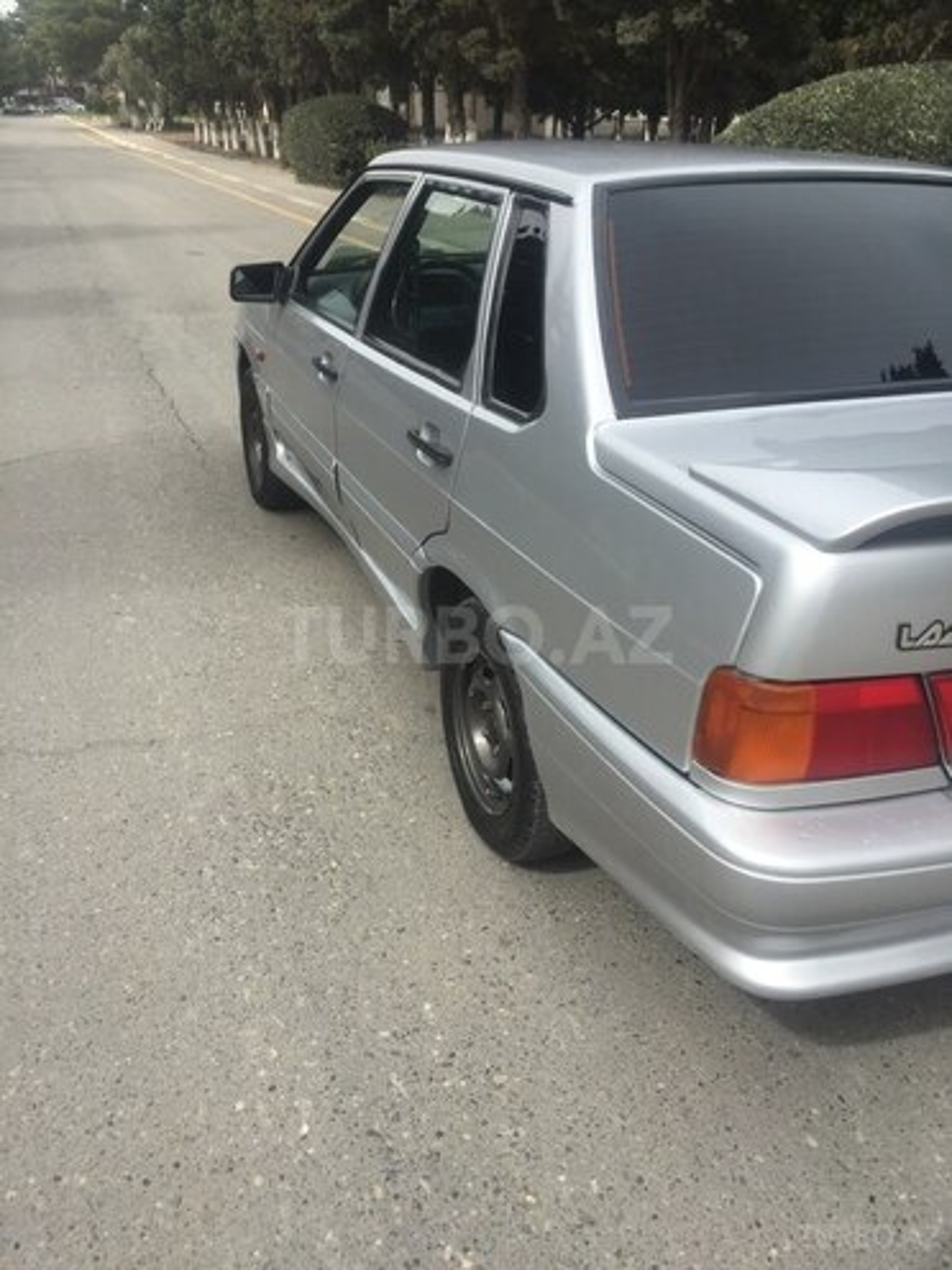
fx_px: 1063
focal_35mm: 29
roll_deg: -1.3
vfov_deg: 61.7
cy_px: 635
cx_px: 476
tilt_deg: -22.8
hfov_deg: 48.2
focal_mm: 4.15
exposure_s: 1/1364
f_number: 2.2
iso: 32
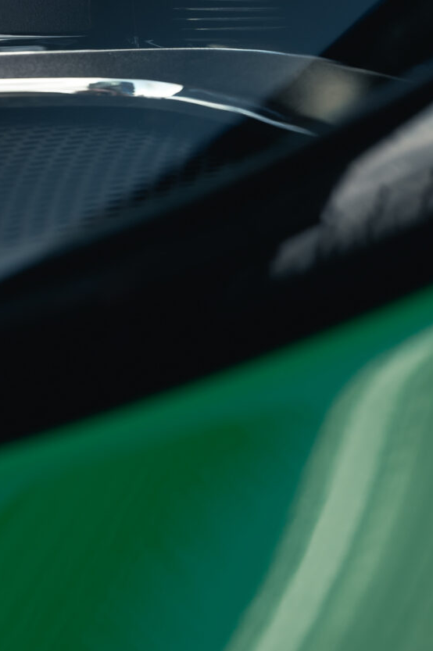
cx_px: -118
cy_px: -150
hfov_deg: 10.6
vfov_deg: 15.6
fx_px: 2277
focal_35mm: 126
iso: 100
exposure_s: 1/160
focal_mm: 41
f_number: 4.5
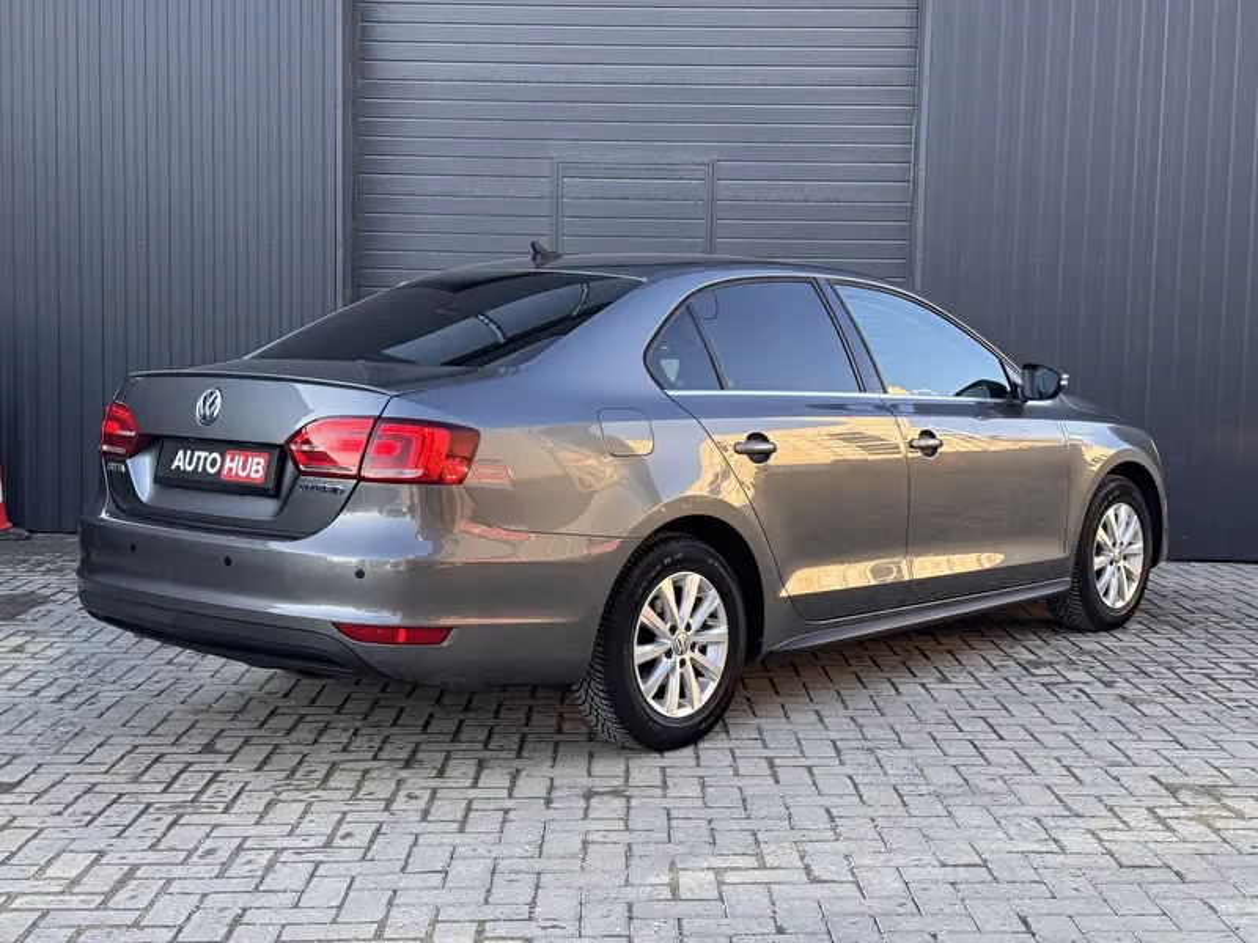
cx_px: 629
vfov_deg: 30.3
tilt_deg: -5.2
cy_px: 472
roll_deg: -0.6
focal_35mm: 48
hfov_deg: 39.7
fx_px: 1744
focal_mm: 6.76
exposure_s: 1/259
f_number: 1.78
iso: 64
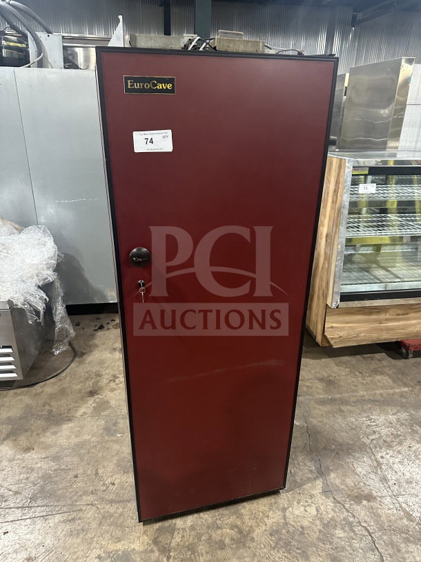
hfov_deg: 56.8
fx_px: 389
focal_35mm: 24
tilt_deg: -26.5
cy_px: 281
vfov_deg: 71.6
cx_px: 210
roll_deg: -2.2
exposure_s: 1/60
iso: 500
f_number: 1.78
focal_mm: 6.86
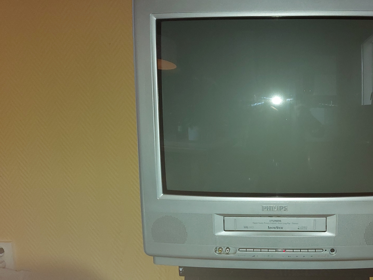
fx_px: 420
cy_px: 147
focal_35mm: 39
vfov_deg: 36.8
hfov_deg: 46.8
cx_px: 259
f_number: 1.8
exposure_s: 1/50
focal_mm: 5.23
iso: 250
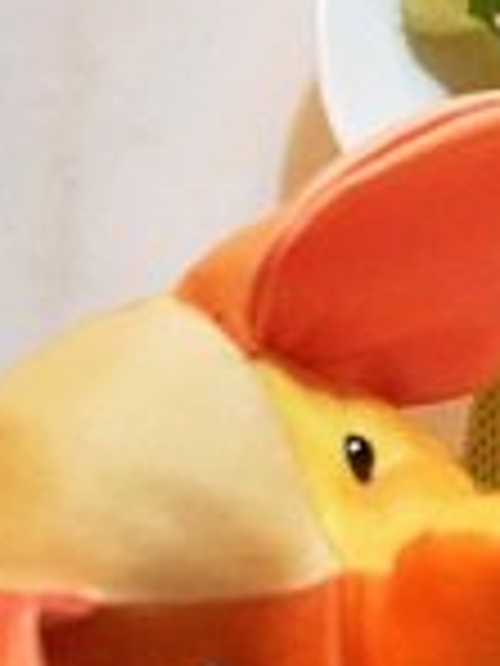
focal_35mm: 173
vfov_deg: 11.4
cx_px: 1590
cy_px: 225
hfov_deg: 7.4
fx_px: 3332
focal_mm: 37
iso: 2500
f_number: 5
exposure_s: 1/250
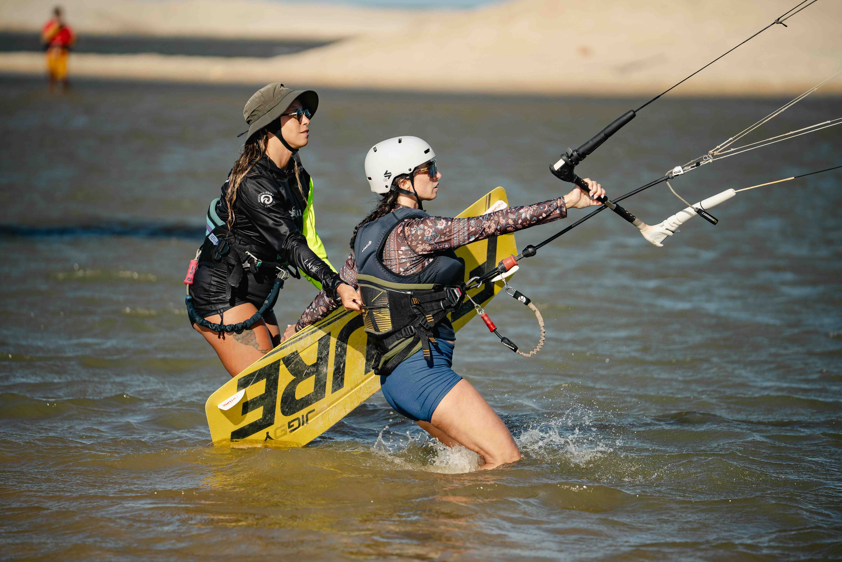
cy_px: 281
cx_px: 421
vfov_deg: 6.9
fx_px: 4677
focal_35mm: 200
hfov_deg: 10.3
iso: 100
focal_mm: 200
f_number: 3.2
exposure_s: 1/2000
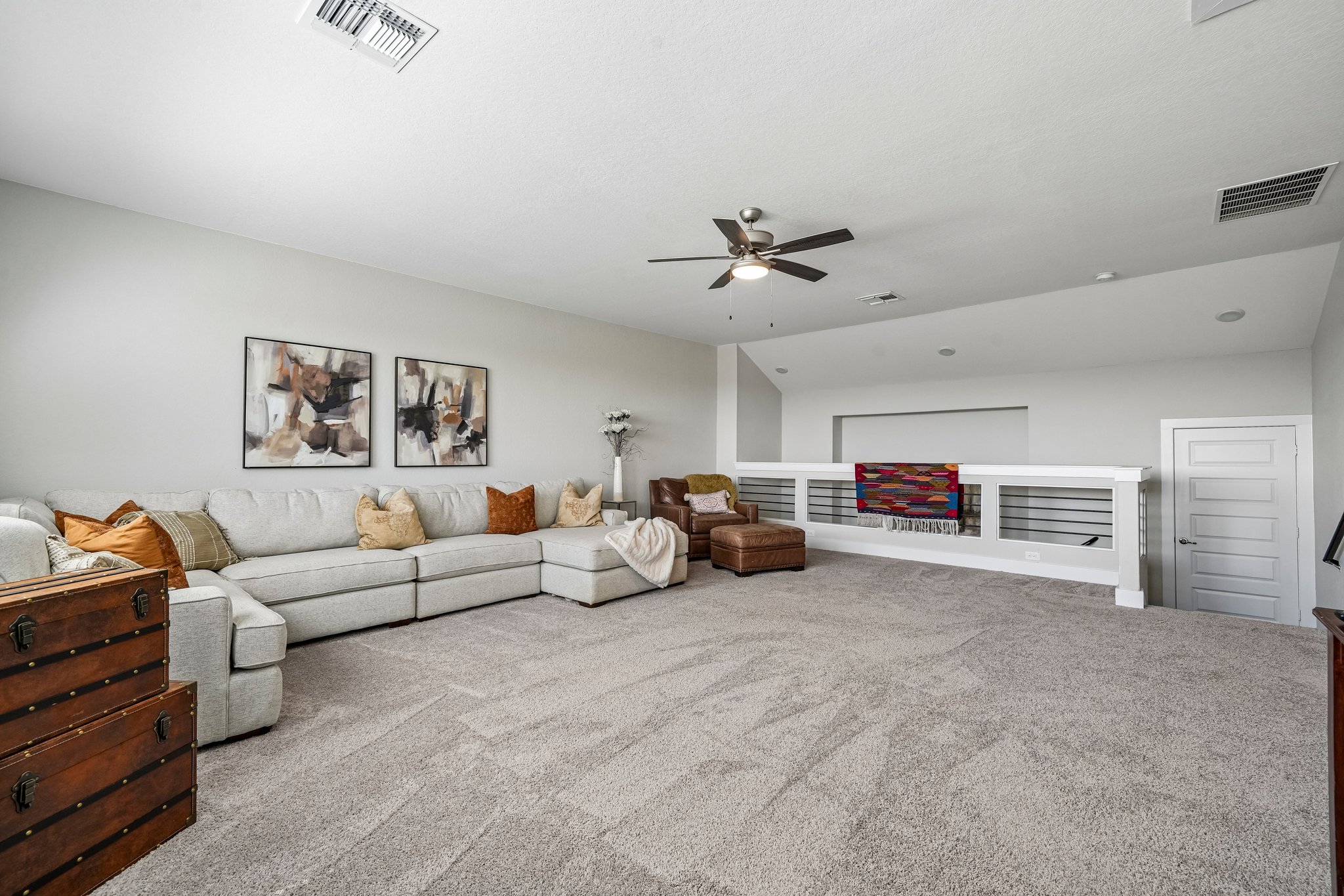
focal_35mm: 15
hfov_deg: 100.4
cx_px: 672
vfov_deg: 77.3
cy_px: 448
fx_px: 560
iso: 500
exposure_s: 1/40
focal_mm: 15
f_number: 8
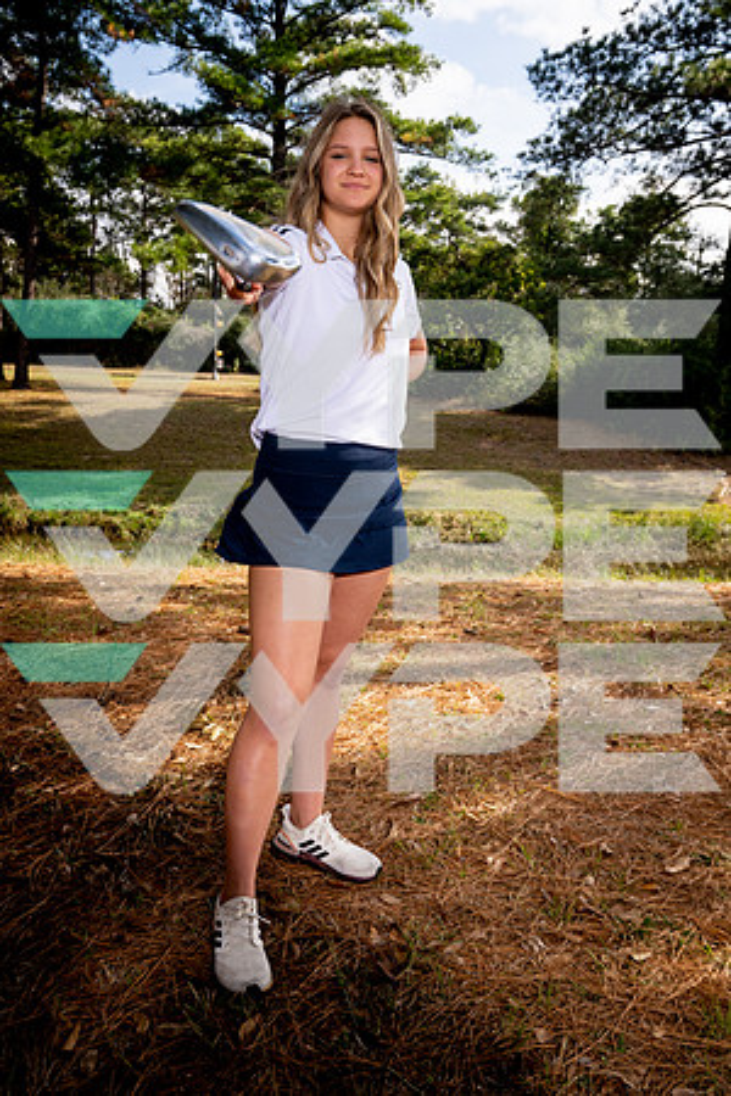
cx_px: 366
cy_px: 548
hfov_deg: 42.3
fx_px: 944
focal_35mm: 31
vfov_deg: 60.3
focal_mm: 31
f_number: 8
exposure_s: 1/250
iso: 160
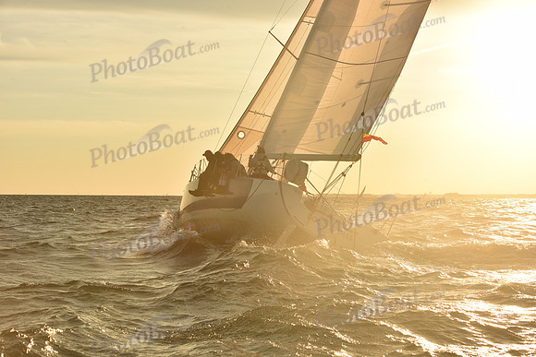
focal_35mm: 70
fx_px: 1042
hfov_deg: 28.8
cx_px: 268
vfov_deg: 19.5
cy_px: 178
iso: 250
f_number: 9
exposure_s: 1/640
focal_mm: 70
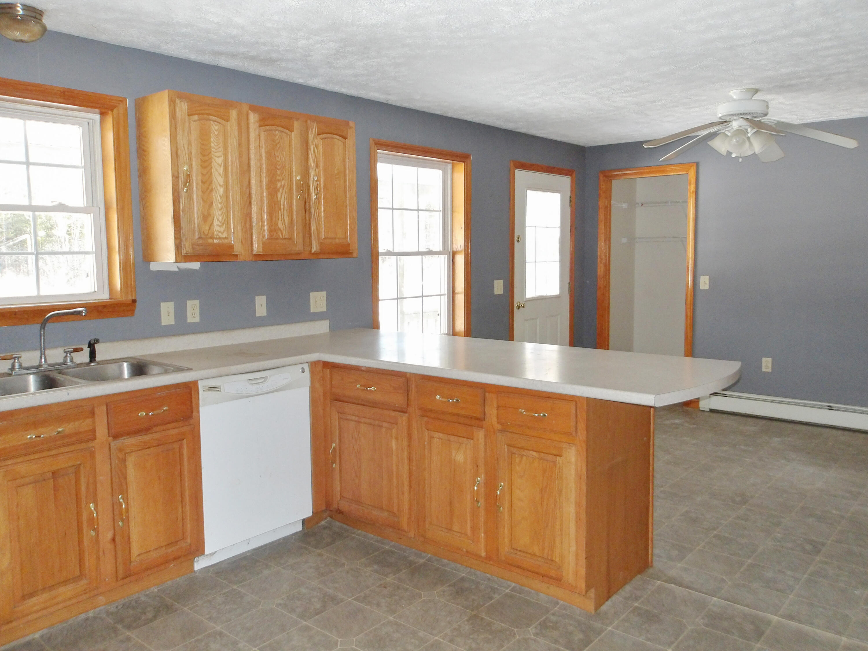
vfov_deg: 51.4
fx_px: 677
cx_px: 434
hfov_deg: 65.3
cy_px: 326
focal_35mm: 27
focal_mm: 4.9
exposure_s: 1/60
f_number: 3
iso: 400
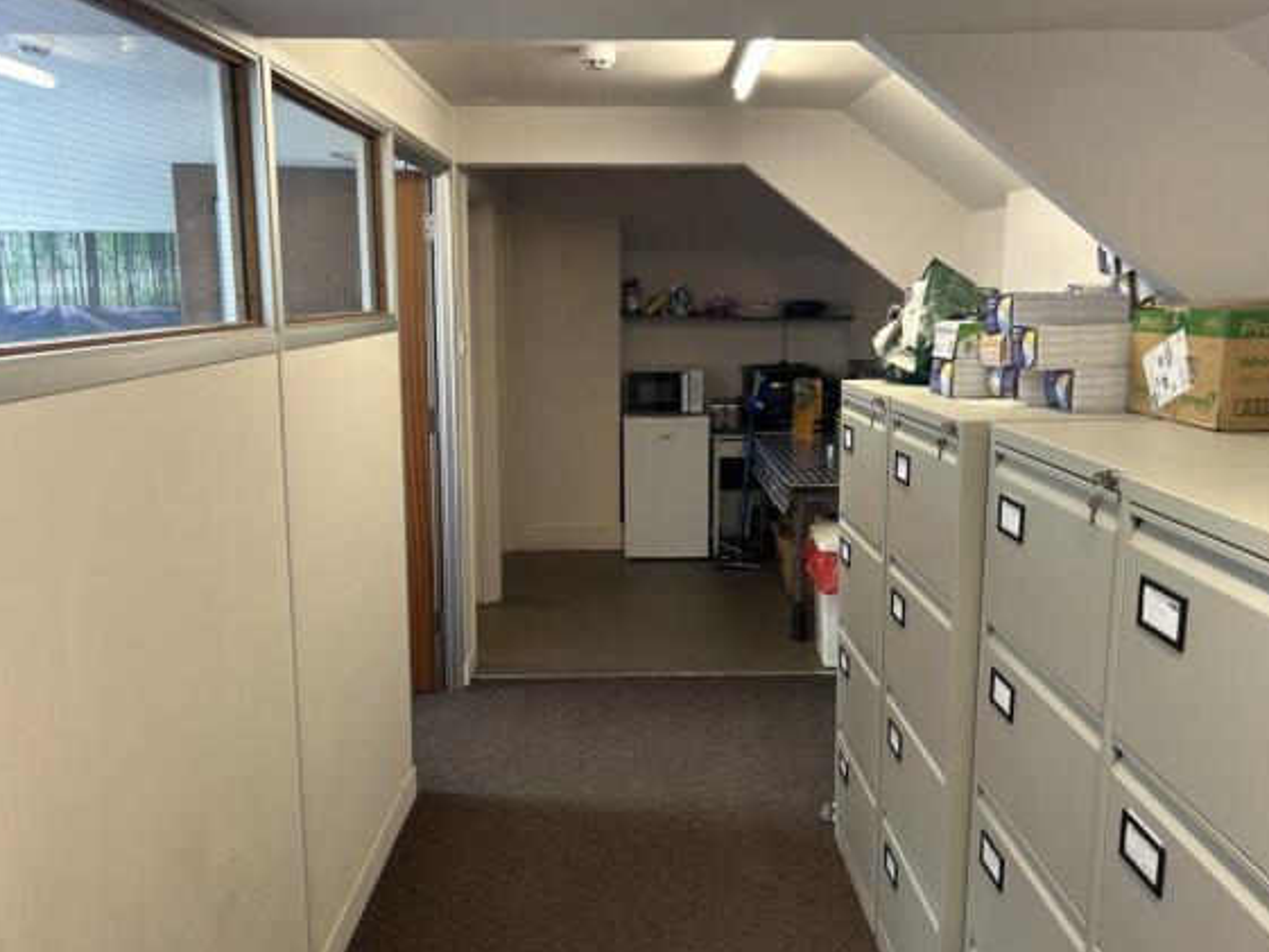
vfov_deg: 51.4
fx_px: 990
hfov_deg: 65.3
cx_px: 641
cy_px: 474
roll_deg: -0.1
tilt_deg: -10.8
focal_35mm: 27
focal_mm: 5.7
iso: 64
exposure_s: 1/50
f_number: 1.5
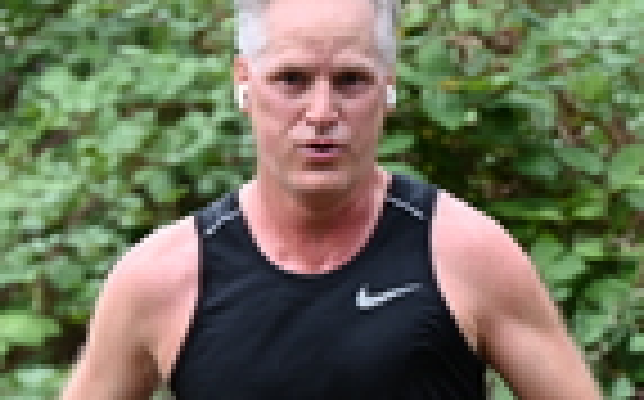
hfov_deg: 2.7
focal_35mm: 785
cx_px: 230
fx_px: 13761
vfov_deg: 1.7
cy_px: 483
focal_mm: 200
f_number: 6.3
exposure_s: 1/250
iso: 640
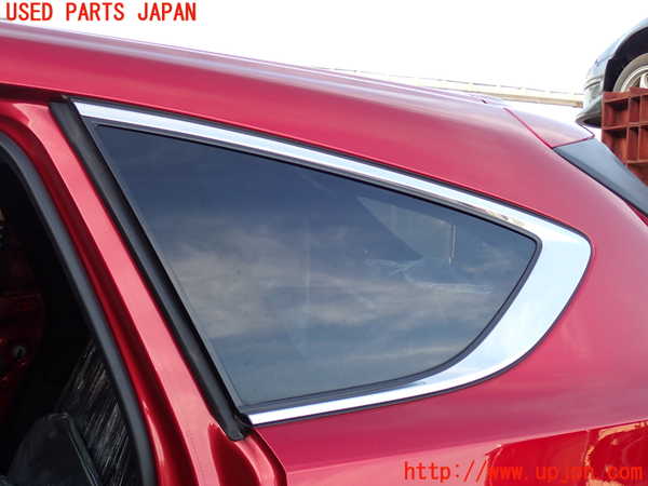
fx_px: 768
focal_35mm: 41
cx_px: 324
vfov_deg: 35.1
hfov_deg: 45.8
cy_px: 243
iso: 100
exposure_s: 1/100
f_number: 2.8
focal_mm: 7.31
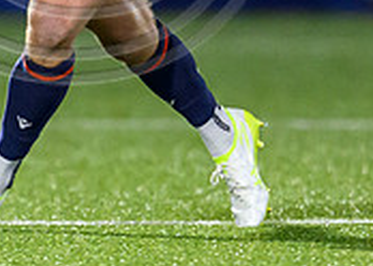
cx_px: 118
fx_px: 31756
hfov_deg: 0.7
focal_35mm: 3000
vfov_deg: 0.5
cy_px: -55
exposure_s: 1/1250
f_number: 2.8
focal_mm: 400
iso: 5000
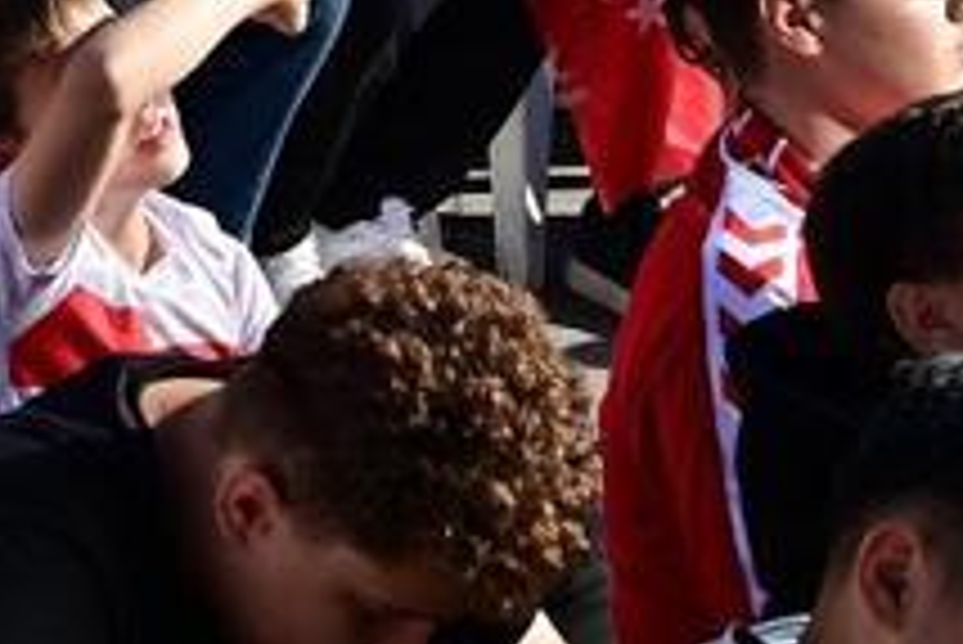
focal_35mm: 187
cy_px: -507
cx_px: -144
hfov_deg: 10.8
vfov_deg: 7.2
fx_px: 5005
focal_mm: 52
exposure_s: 1/400
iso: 100
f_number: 8
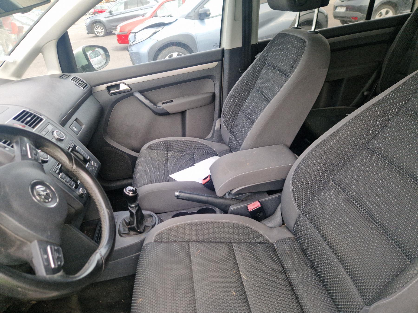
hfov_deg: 73.9
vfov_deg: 58.9
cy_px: 156
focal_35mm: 23
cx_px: 209
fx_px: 278
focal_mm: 5.4
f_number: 1.8
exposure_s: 1/100
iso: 50
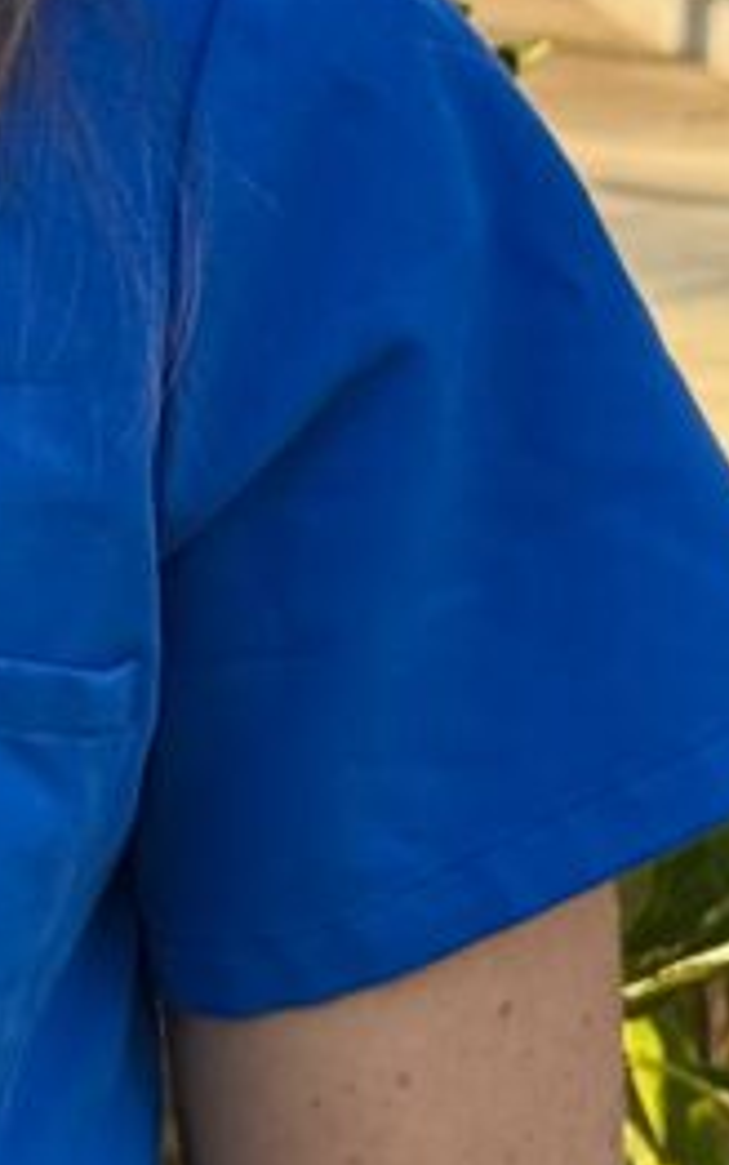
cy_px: -245
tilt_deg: -4.5
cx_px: -782
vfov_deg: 10.4
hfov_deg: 6.4
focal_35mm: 199
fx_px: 6319
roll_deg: -0.4
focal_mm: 6.76
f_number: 1.78
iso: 64
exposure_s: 1/651
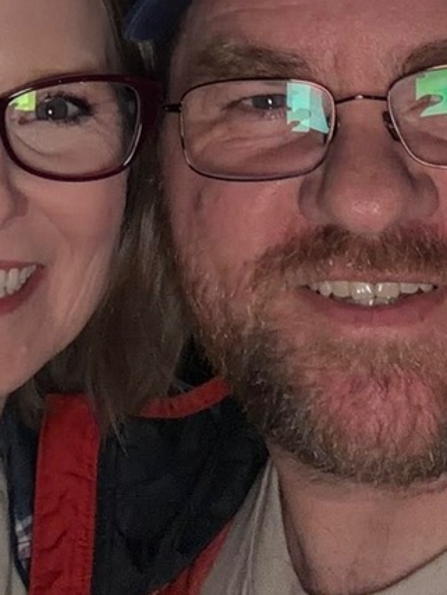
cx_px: 100
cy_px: -106
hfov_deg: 18.3
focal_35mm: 80
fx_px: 1377
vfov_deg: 22.6
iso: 200
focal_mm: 2.71
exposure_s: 1/16
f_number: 1.9
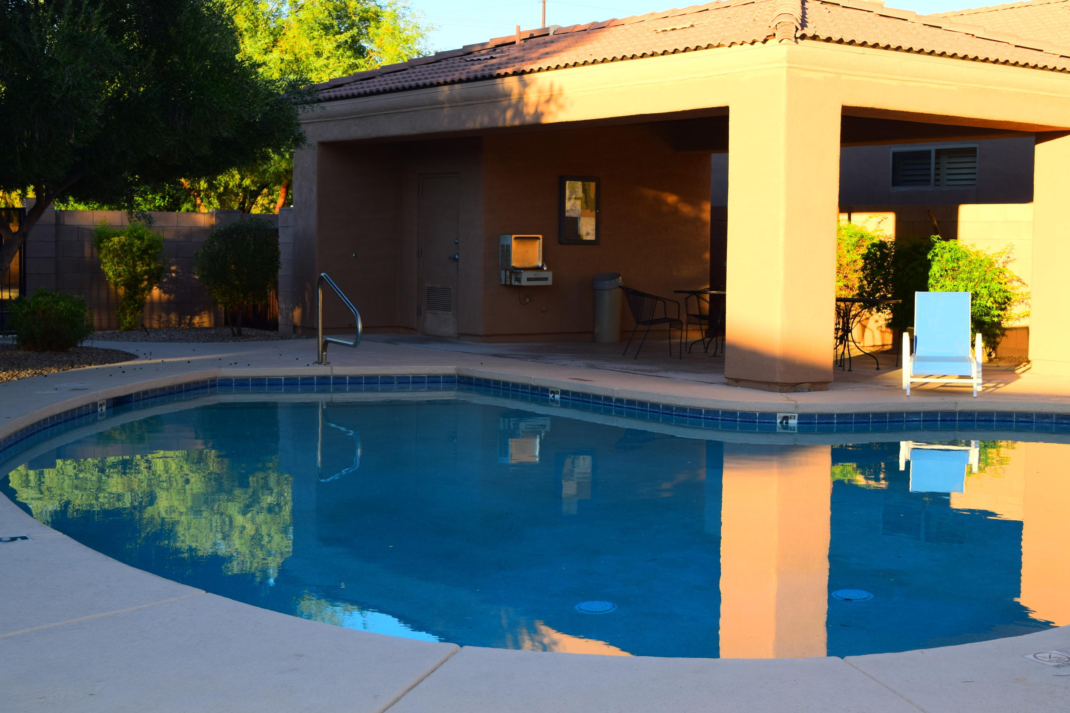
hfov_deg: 38.2
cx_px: 553
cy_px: 336
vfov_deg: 26.0
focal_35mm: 52
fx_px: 1546
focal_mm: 30
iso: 100
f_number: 6.3
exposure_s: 1/160
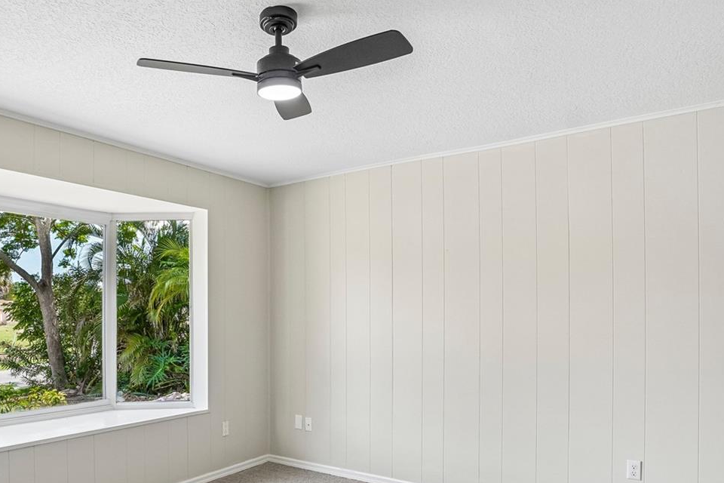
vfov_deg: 50.3
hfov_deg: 70.3
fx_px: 503
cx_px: 269
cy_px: 325
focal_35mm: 25
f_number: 8
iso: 200
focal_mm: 10
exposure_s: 1/30
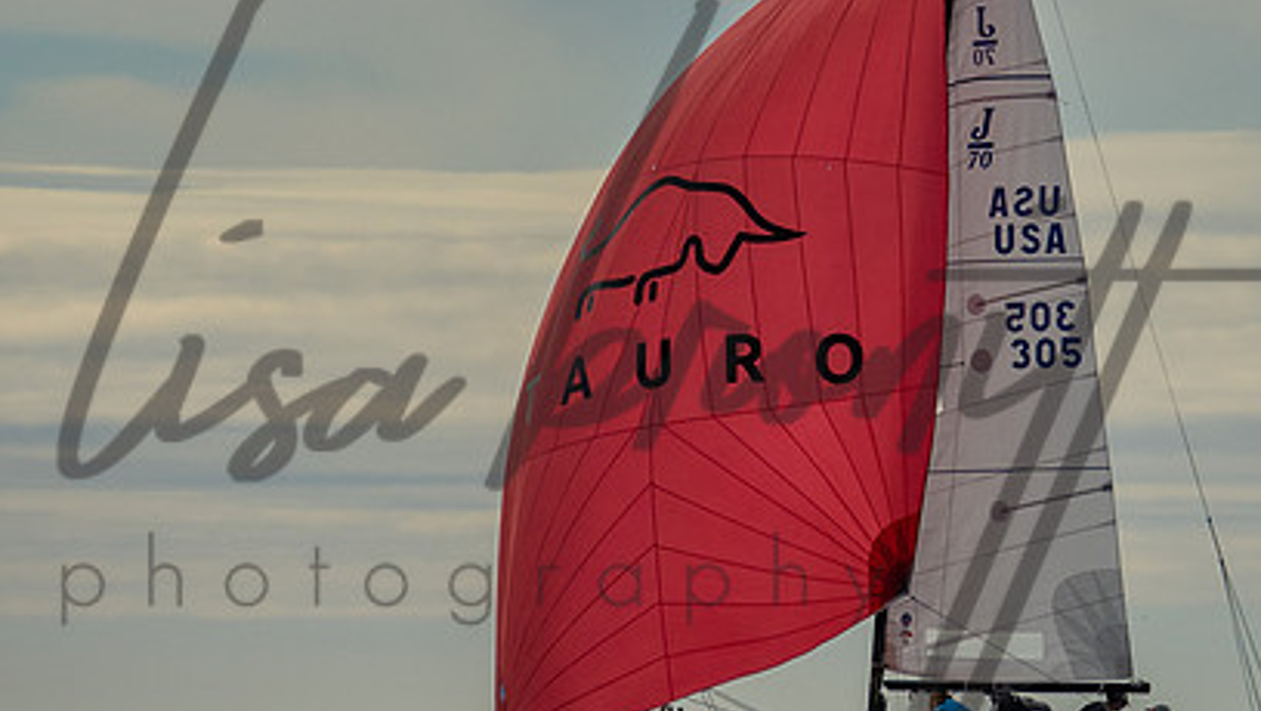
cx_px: 1125
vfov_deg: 1.9
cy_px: -60
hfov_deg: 3.4
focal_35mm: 631
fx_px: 21110
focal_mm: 200
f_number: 6.3
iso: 100
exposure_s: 1/2000
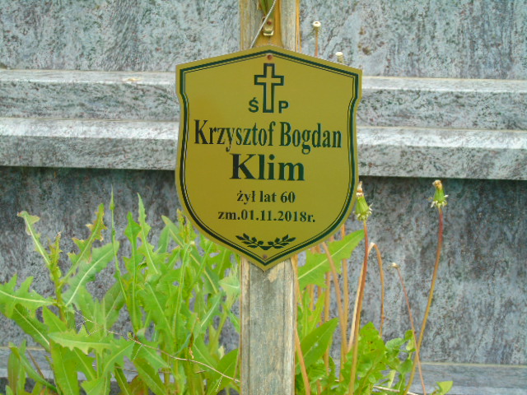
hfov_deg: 12.2
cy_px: 198
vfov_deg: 9.2
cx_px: 264
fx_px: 2466
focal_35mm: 162
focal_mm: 29
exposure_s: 1/125
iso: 80
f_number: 4.9
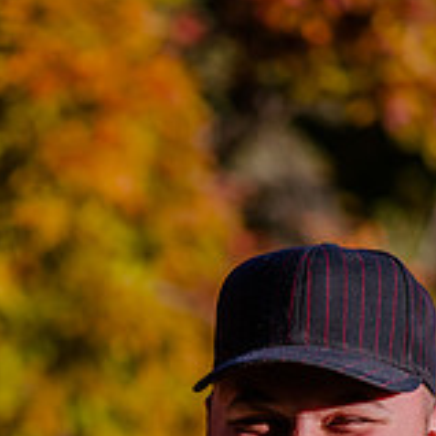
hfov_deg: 5.0
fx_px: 4973
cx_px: 143
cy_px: 535
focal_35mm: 349
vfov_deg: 5.0
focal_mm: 105
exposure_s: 1/1000
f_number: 3.5
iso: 100
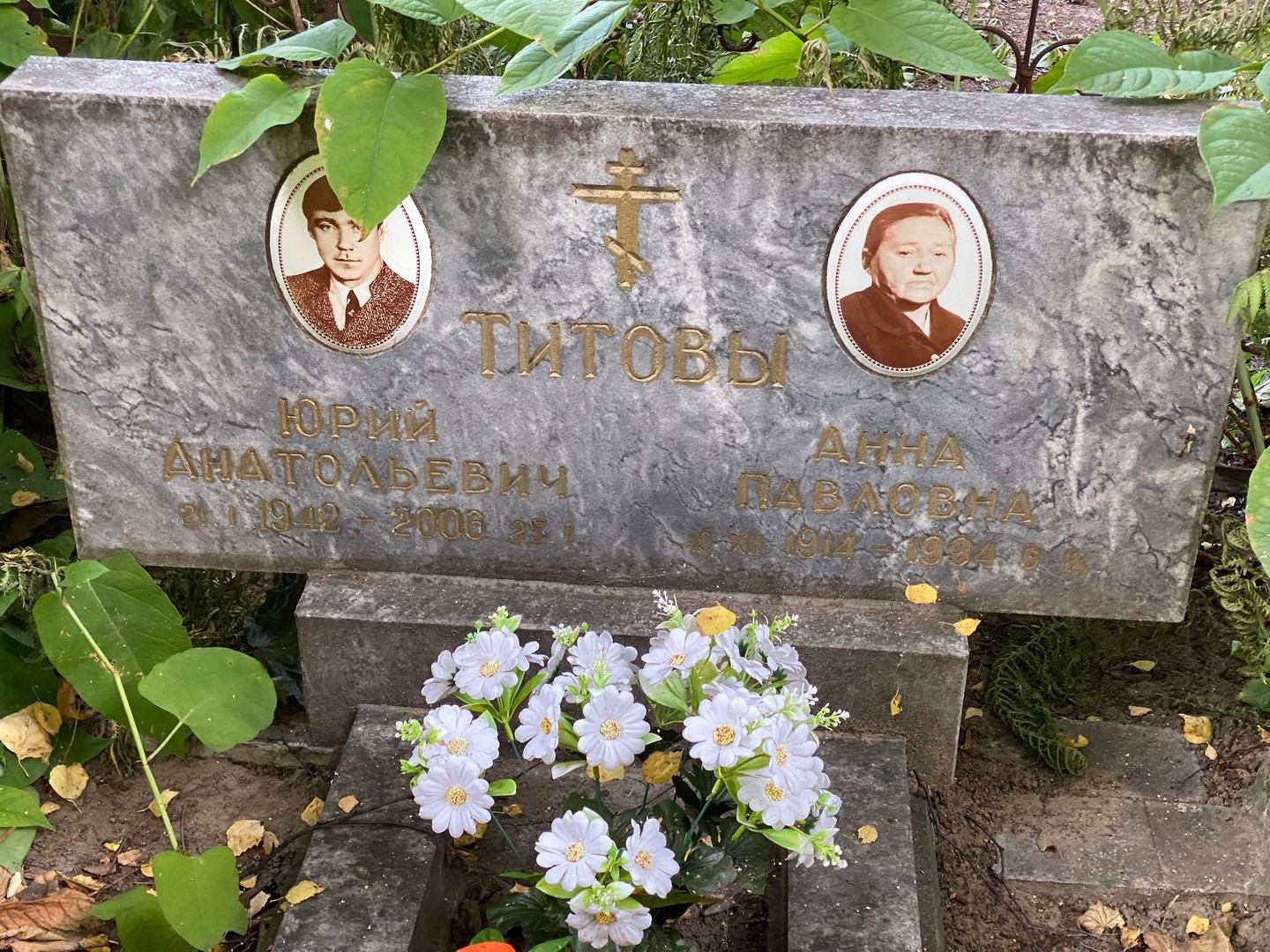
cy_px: 476
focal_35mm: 52
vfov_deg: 28.0
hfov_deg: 36.8
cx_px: 635
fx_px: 1908
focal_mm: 6
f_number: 2
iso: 250
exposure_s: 1/60
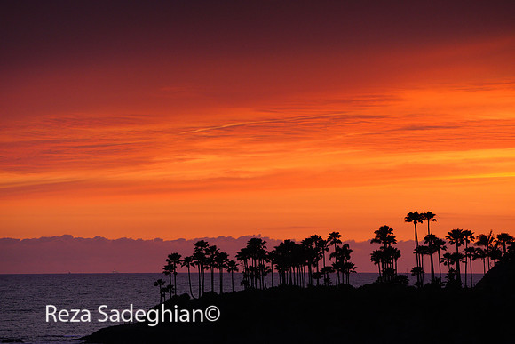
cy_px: 172
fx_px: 2747
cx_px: 258
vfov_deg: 7.2
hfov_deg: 10.7
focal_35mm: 192
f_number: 8
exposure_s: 1/25
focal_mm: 192
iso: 800
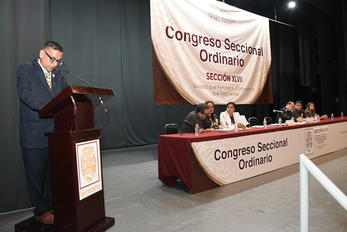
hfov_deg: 67.4
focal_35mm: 27
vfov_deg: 47.9
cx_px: 174
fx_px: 260
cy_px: 116
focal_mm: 18
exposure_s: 1/125
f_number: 5.6
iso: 6400
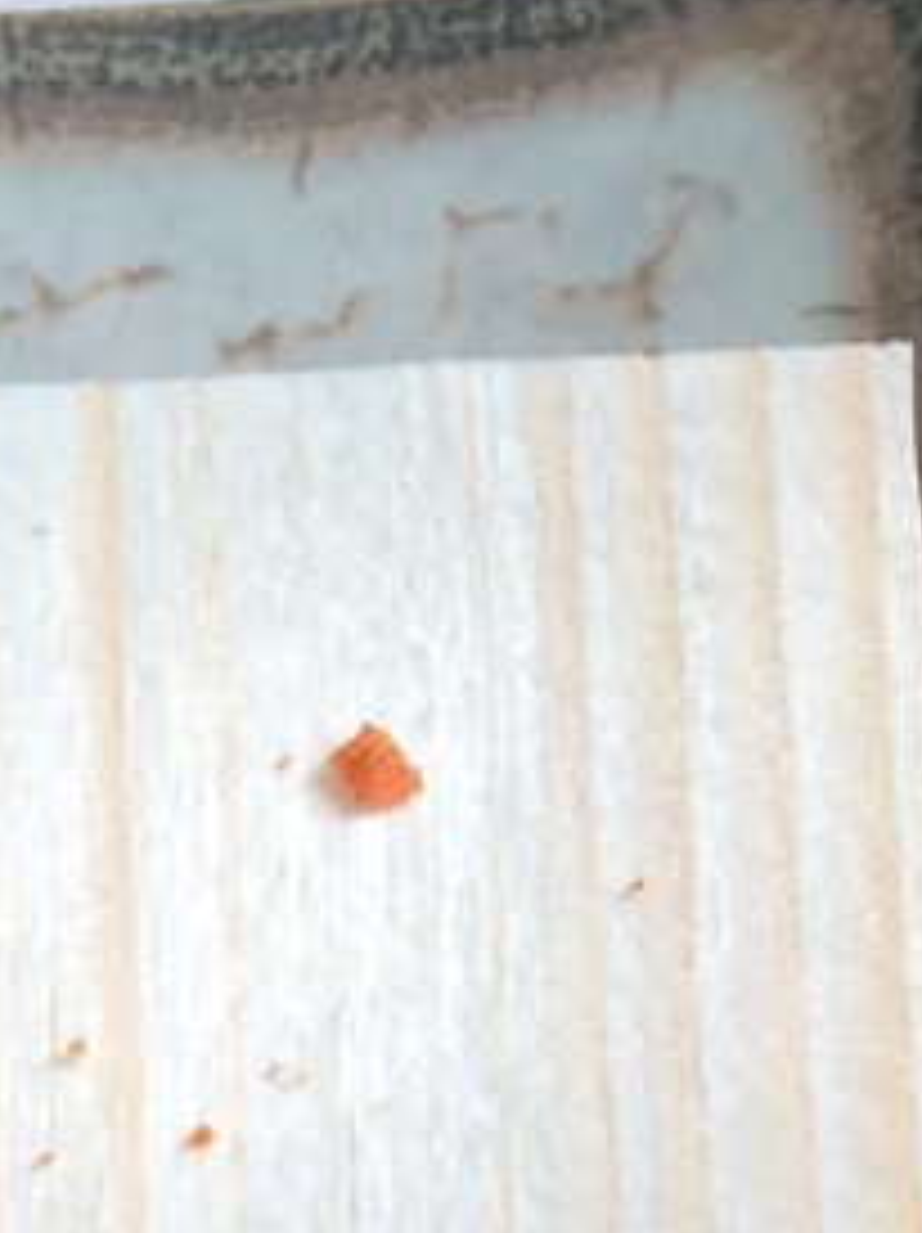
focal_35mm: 217
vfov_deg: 7.6
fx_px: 7718
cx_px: -1624
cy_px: 4046
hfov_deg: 6.4
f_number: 2.2
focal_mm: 4.15
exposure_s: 1/126
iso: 32
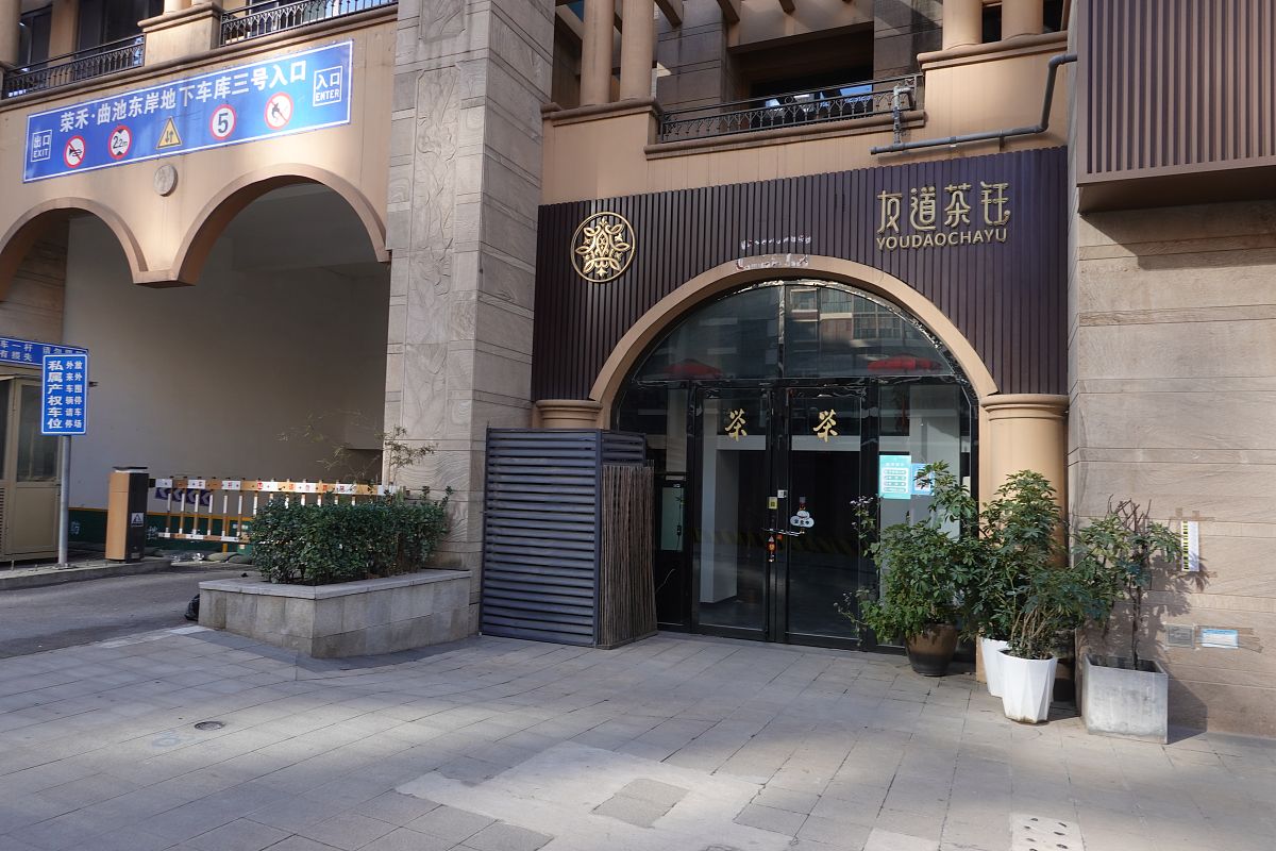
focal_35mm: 24
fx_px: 851
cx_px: 638
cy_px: 426
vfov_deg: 53.1
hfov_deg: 73.7
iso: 100
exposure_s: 1/40
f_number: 7.1
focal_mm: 9
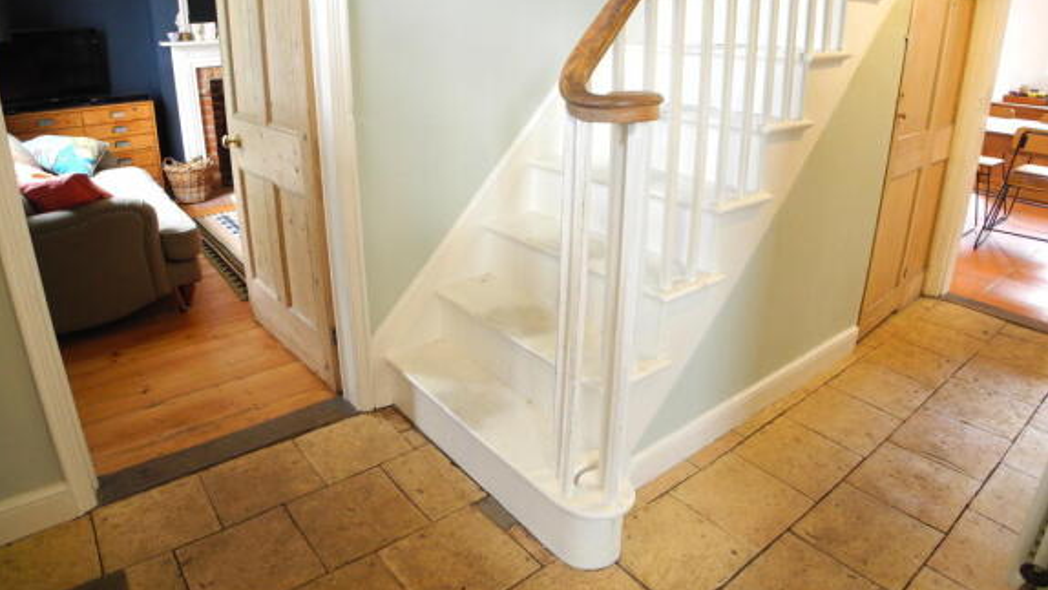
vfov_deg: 37.5
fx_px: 862
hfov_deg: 62.6
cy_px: 218
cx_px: 518
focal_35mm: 31
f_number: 2.8
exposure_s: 1/29.2
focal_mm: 6
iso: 400
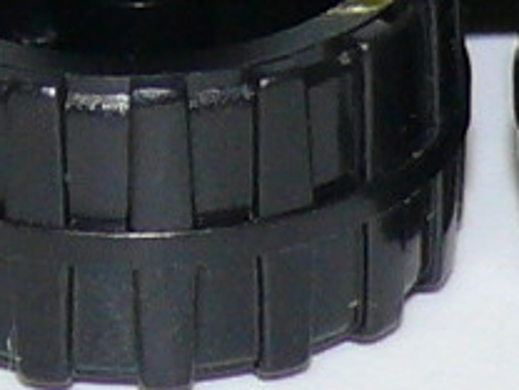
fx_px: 10240
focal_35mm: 683
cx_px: 47
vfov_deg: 2.2
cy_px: -550
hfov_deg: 2.9
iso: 100
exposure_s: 1/30
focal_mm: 12.5
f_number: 4
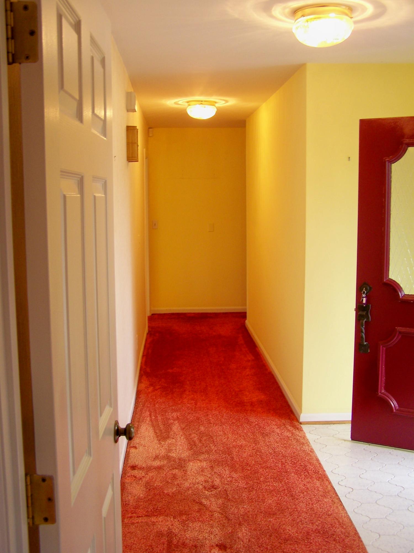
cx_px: 207
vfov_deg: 49.0
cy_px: 276
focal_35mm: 38
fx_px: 606
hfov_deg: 37.7
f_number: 2.8
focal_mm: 6.3
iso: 64
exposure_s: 1/10
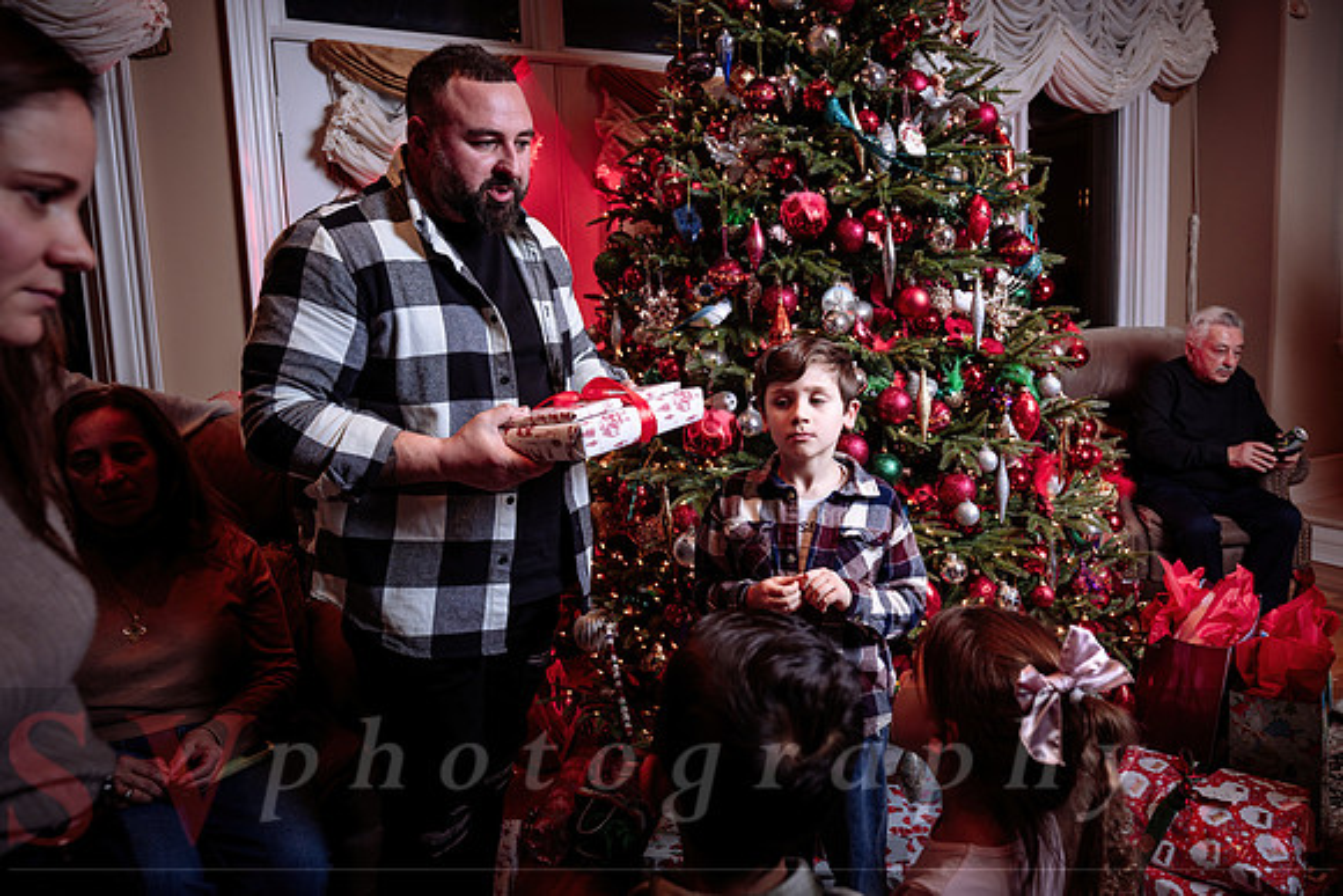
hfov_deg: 69.0
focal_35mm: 26
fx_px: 975
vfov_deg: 49.4
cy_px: 424
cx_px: 721
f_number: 4.5
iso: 500
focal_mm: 24
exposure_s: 1/200
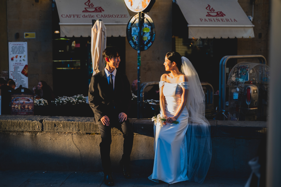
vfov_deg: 18.2
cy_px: 94
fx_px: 586
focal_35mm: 75
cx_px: 140
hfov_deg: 27.0
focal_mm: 75
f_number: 4
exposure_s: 1/160
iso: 400
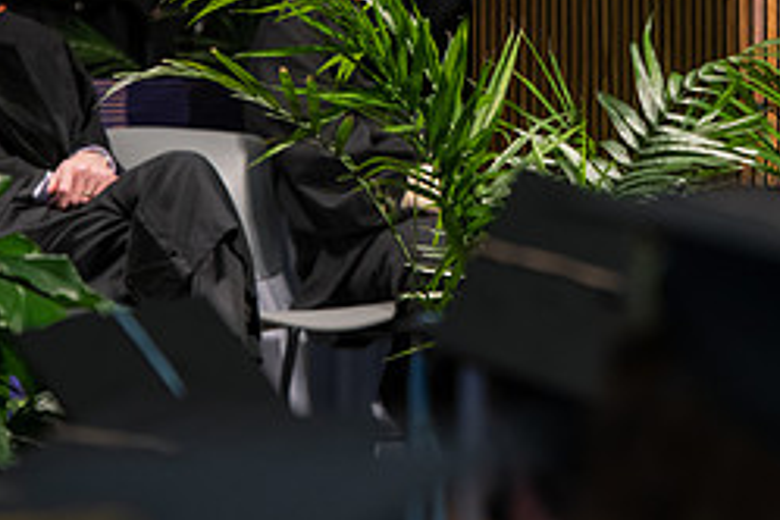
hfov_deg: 5.4
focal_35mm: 384
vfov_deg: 3.6
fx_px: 8319
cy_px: -70
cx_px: 623
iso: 800
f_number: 4.5
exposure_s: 1/200
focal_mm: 165
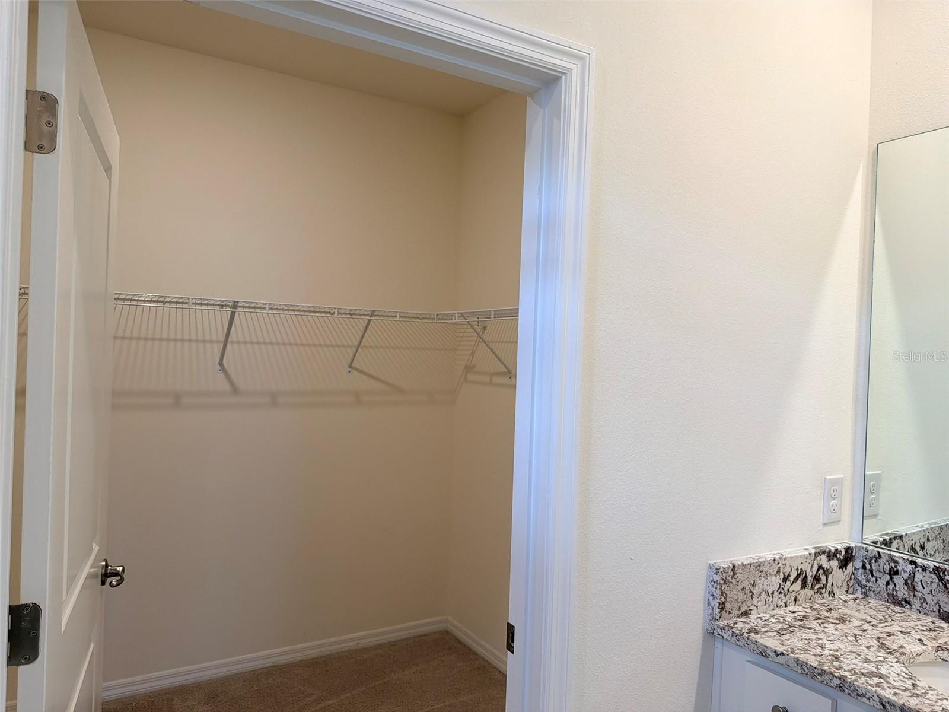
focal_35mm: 24
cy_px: 356
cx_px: 474
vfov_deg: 56.8
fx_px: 658
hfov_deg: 71.6
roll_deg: -1.9
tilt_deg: -0.9
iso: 125
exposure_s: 1/120
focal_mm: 6.76
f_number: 1.78
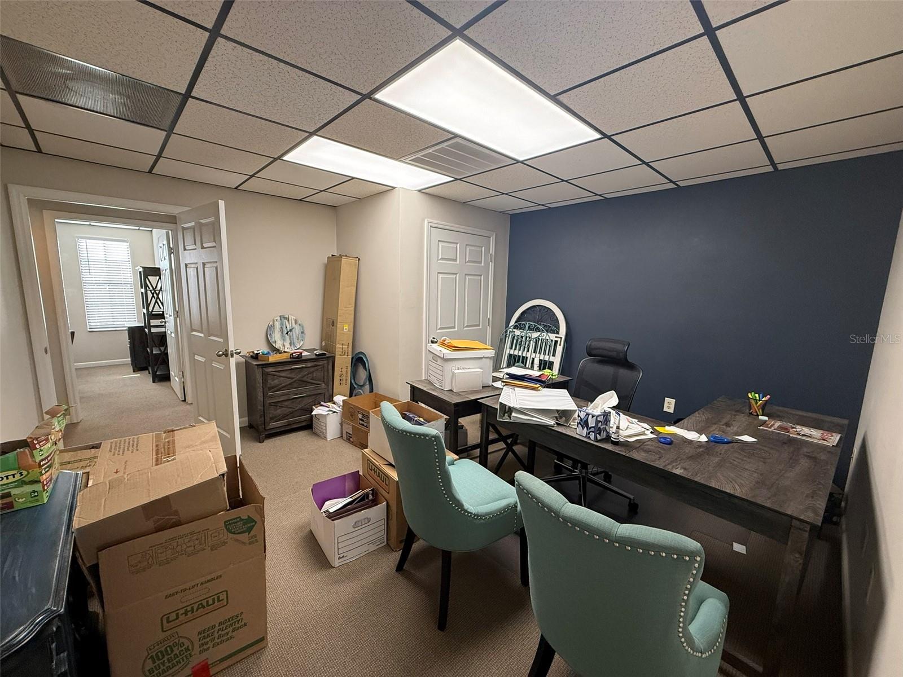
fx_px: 365
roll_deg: -0.7
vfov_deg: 85.7
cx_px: 452
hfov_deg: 102.1
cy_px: 338
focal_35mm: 14
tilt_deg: -7.1
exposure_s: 1/120
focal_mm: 2.22
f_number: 2.2
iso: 250
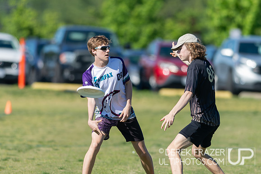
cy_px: 91
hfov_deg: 3.3
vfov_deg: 2.2
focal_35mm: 619
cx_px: 139
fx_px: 4490
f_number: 2.8
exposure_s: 1/4000
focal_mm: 300
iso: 140
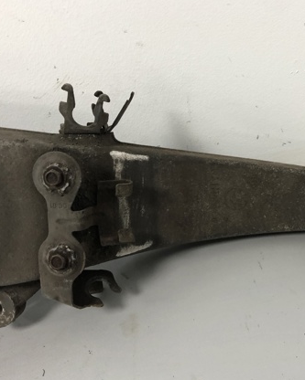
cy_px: 202
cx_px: 199
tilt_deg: -39.9
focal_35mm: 42
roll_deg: +13.9
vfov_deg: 43.8
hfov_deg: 35.4
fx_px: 474
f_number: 1.8
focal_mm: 4
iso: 40
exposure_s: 1/25
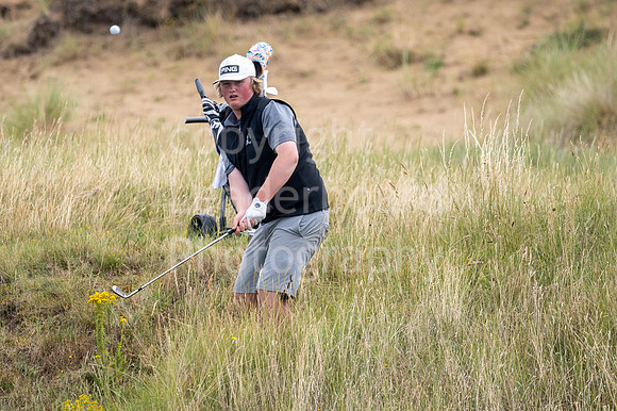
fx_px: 9771
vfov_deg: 2.4
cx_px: 226
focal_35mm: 570
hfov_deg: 3.6
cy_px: 218
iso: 200
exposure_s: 1/1250
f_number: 4
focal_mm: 300
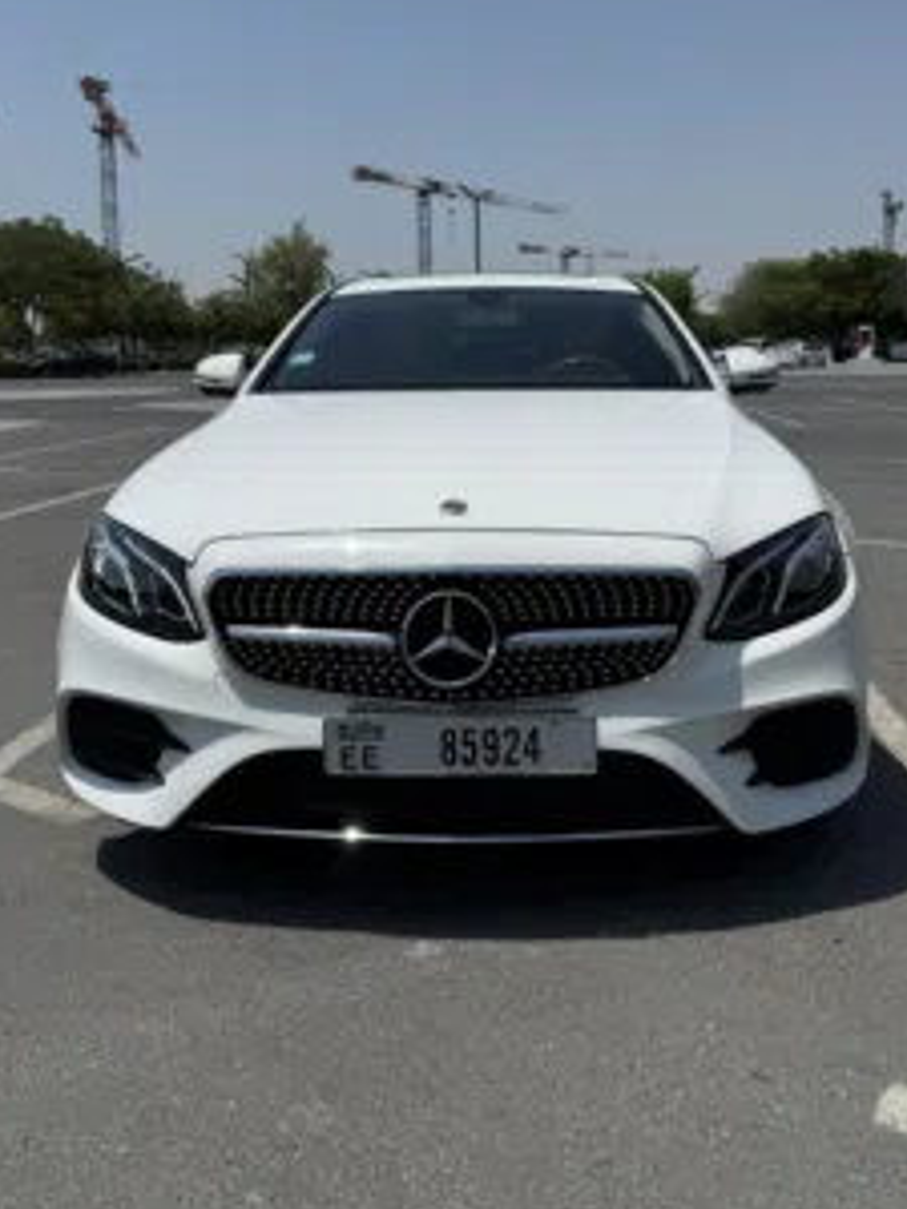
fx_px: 1118
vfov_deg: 56.2
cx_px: 492
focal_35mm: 32
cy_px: 455
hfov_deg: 44.1
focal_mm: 6.76
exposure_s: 1/11905
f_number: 1.78
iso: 80
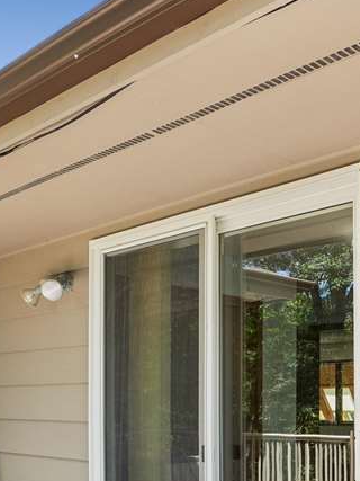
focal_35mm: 49
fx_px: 680
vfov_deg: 36.8
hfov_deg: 28.7
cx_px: 314
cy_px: 420
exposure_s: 1/125
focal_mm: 17
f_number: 9
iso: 400
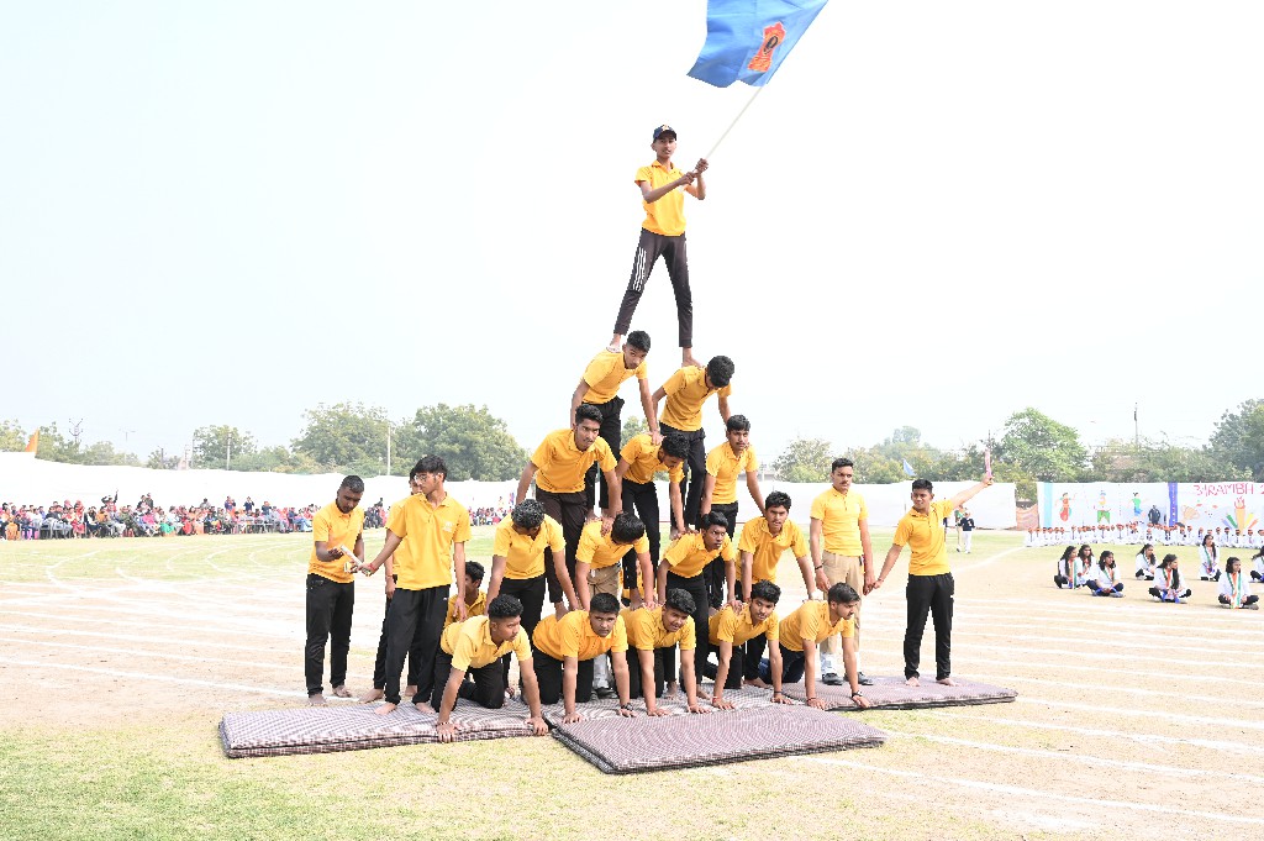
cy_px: 420
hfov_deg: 63.7
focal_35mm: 29
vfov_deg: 44.9
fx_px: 1017
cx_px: 632
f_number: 7.1
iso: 200
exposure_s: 1/200
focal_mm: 29
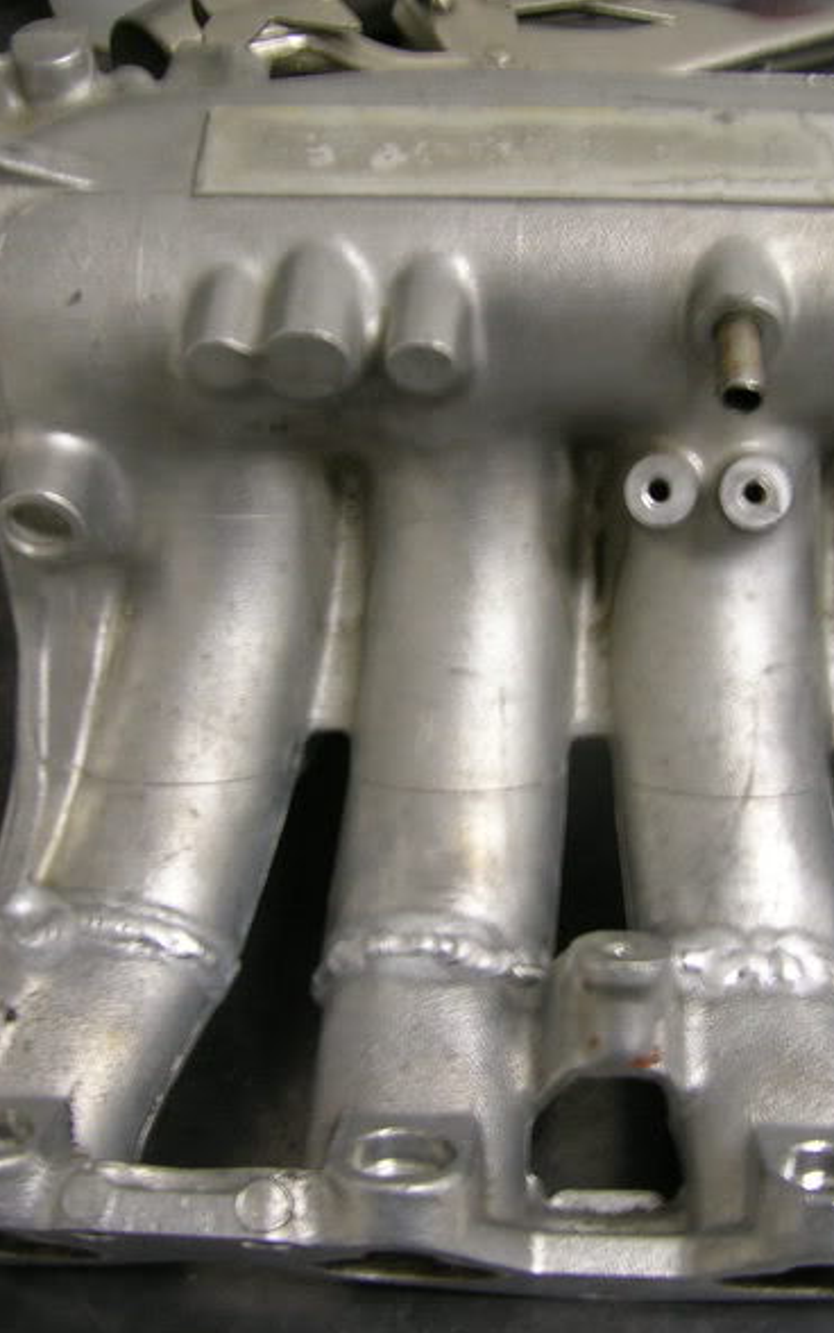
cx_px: 542
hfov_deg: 26.2
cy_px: 660
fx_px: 1780
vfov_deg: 41.0
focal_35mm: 49
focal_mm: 5.7
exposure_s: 1/3.7
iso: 72
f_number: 2.9
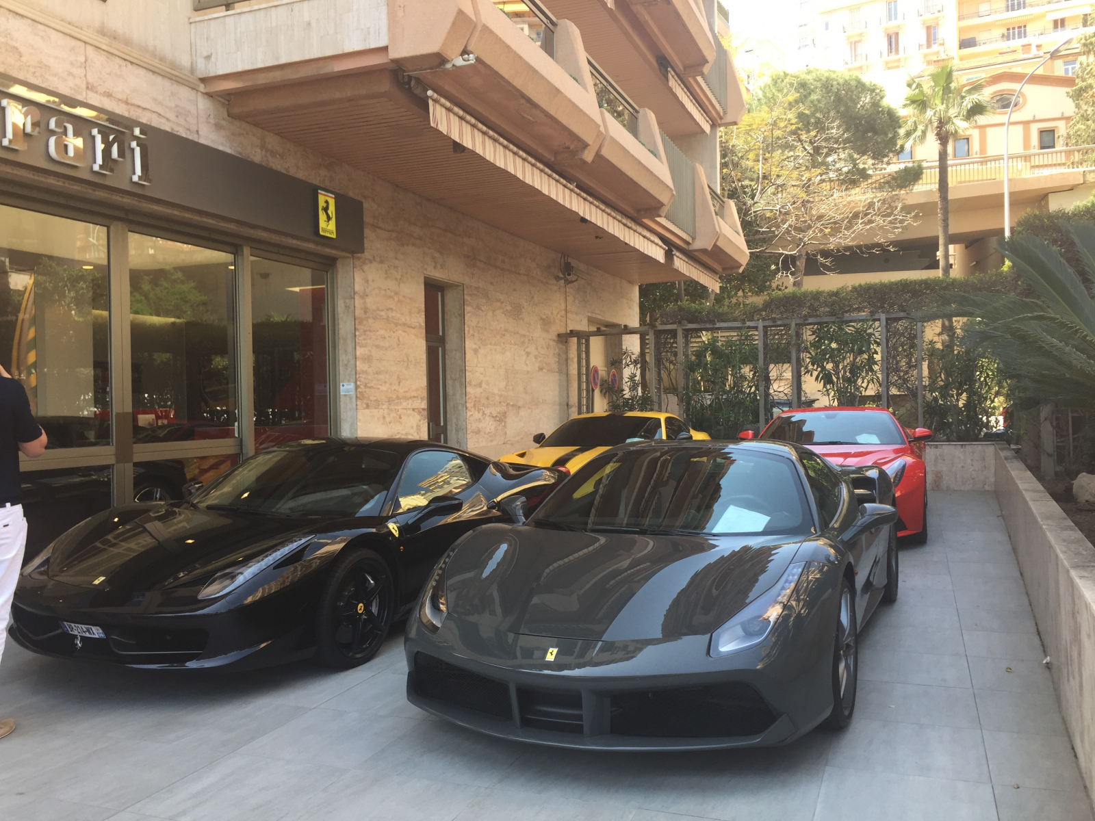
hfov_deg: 61.7
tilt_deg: -0.2
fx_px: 917
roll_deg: +0.1
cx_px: 548
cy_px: 410
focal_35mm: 29
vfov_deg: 48.2
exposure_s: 1/178
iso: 32
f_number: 2.2
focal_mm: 4.15
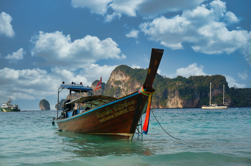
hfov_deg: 41.2
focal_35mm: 48
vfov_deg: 28.0
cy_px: 83
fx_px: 334
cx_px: 126
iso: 100
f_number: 8
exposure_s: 1/160
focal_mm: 32
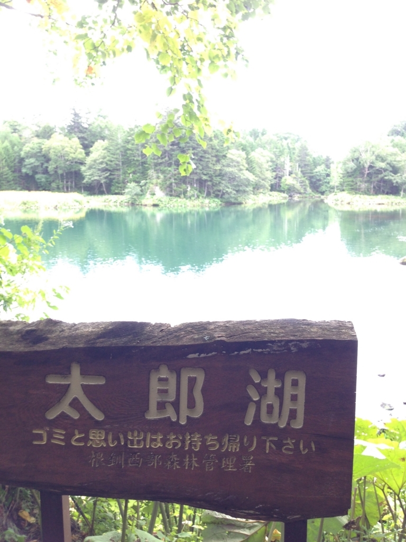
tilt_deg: -11.6
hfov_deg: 42.9
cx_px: 203
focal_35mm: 33
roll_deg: -0.1
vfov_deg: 55.4
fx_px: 516
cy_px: 271
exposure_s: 1/60
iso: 64
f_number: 2.4
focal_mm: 4.12
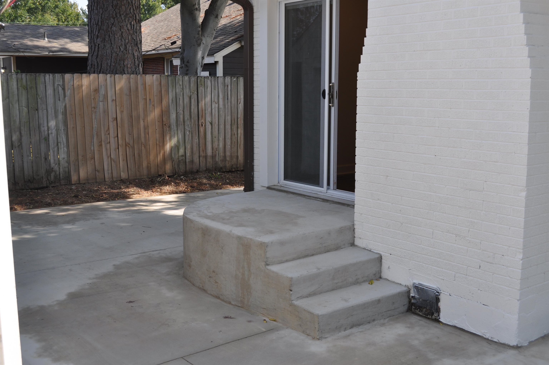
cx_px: 274
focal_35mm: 42
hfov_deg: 46.5
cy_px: 182
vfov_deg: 31.8
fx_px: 640
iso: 200
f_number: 7.1
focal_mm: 28
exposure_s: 1/250
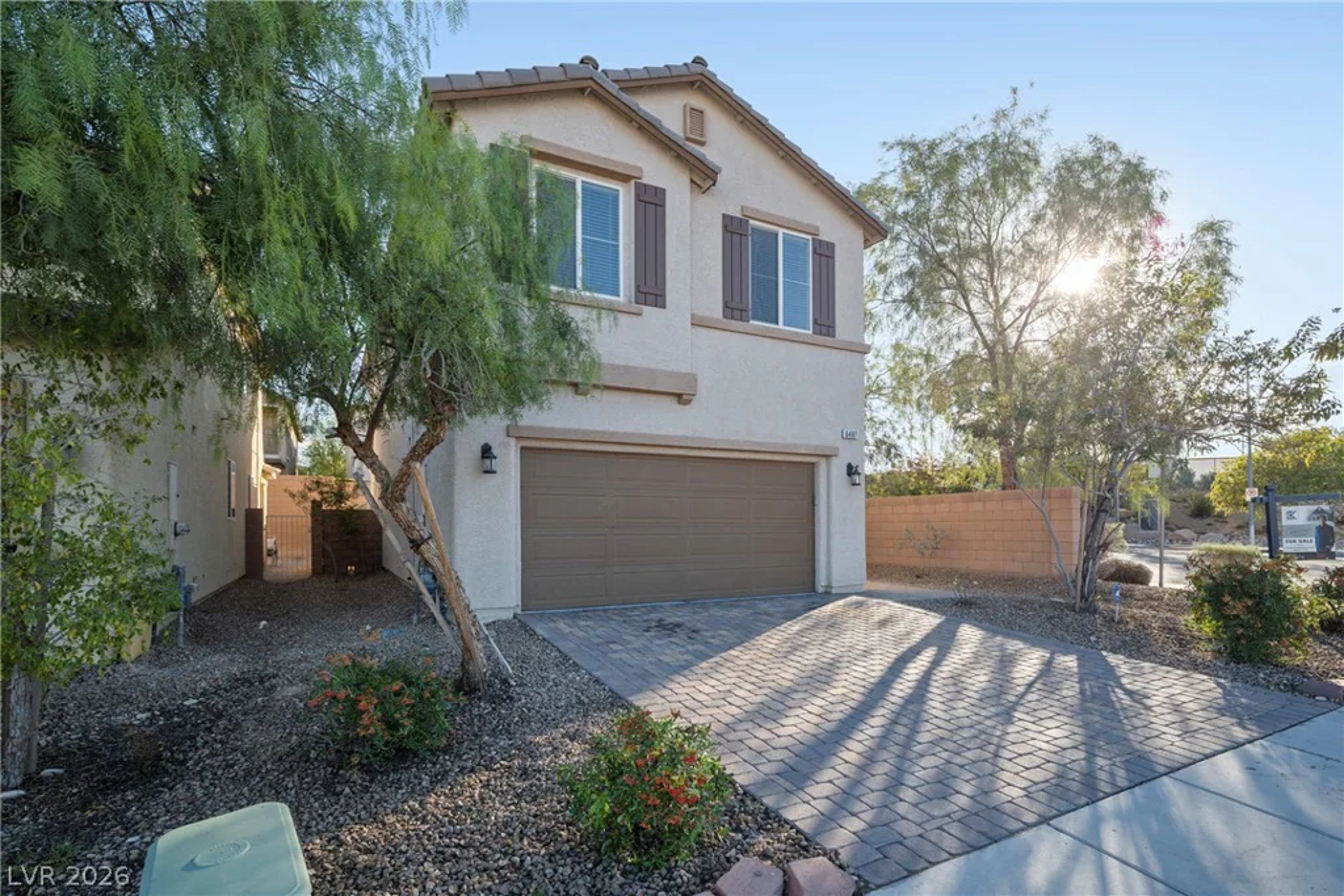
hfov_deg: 96.0
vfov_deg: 73.1
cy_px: 448
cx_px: 672
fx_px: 605
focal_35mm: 16
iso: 100
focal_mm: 16.2
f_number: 9
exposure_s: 1/25
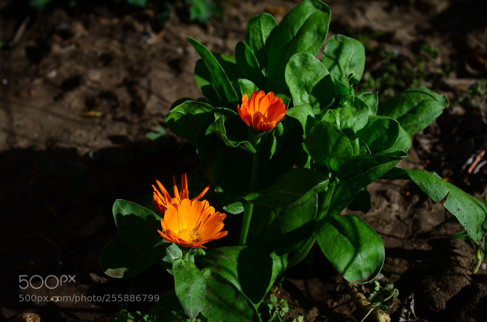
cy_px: 161
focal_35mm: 75
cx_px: 244
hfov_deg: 27.1
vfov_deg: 18.1
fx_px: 1012
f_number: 7.1
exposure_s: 1/640
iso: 100
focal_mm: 50
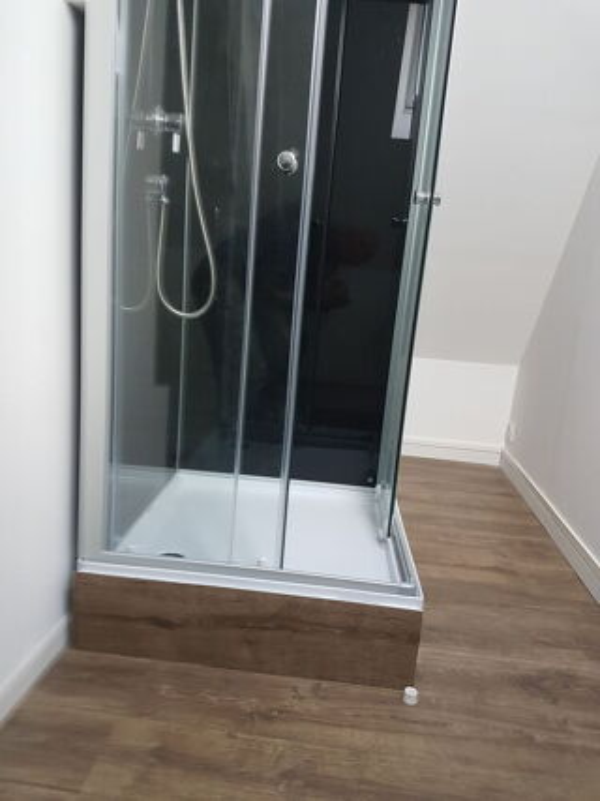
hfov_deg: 53.0
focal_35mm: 26
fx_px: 601
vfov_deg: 67.3
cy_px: 400
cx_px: 300
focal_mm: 4.2
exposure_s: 1/25
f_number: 1.7
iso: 200
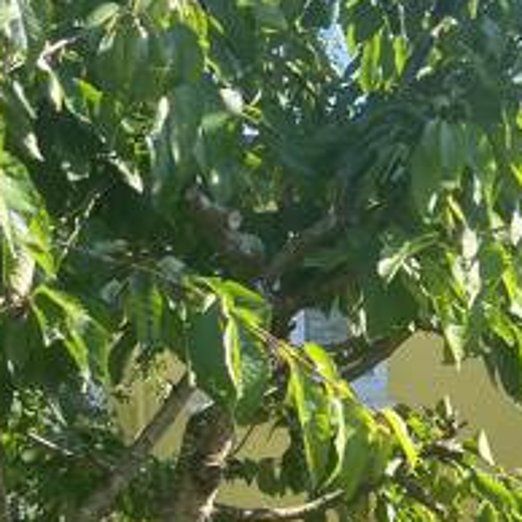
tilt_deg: -5.2
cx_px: 562
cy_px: 673
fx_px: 1621
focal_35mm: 95
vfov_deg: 17.2
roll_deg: +0.6
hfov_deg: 17.7
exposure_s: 1/864
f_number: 1.6
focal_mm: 5.1
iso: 50
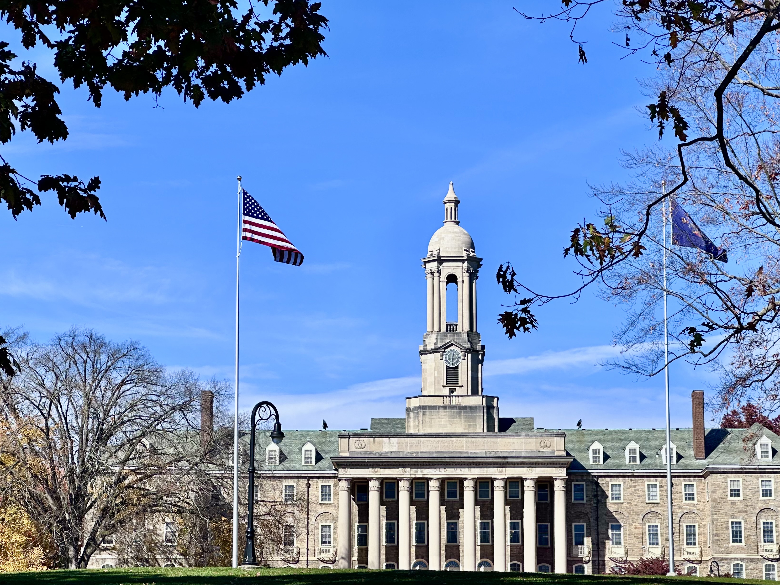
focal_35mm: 95
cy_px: 295
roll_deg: +0.2
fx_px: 2141
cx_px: 408
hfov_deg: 20.6
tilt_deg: +10.9
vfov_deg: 15.6
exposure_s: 1/935
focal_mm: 9
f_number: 2.8
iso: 32
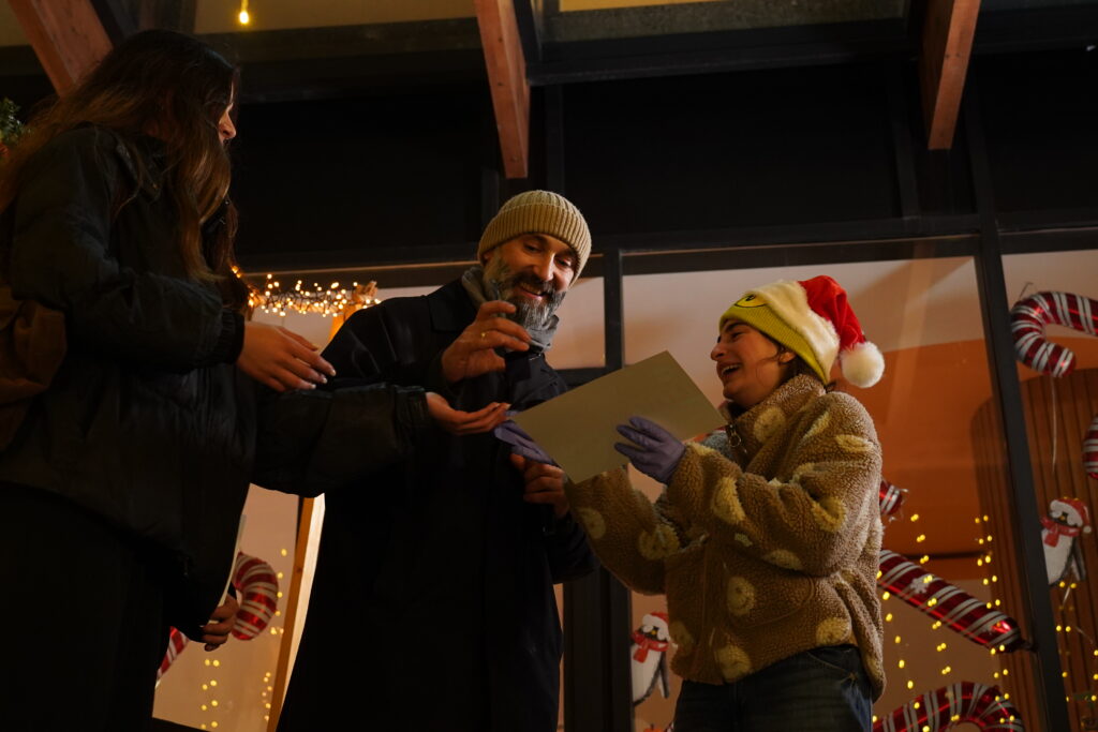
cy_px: 366
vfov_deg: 23.4
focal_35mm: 58
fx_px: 1769
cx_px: 549
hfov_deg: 34.5
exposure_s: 1/100
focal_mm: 39
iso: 2000
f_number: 2.8
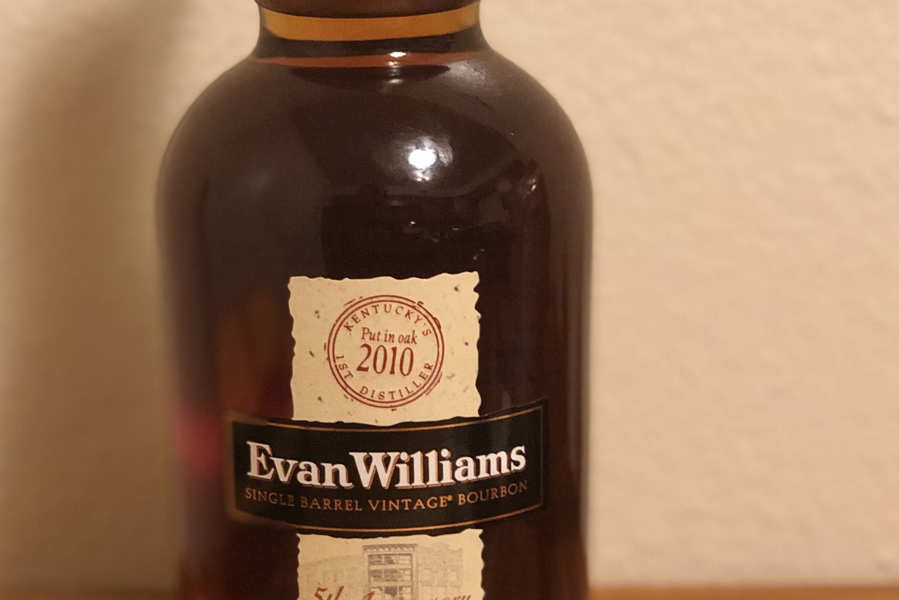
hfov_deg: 21.2
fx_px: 2397
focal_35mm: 96
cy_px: 205
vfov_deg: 14.2
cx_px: 371
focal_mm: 6
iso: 160
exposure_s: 1/12
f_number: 2.4
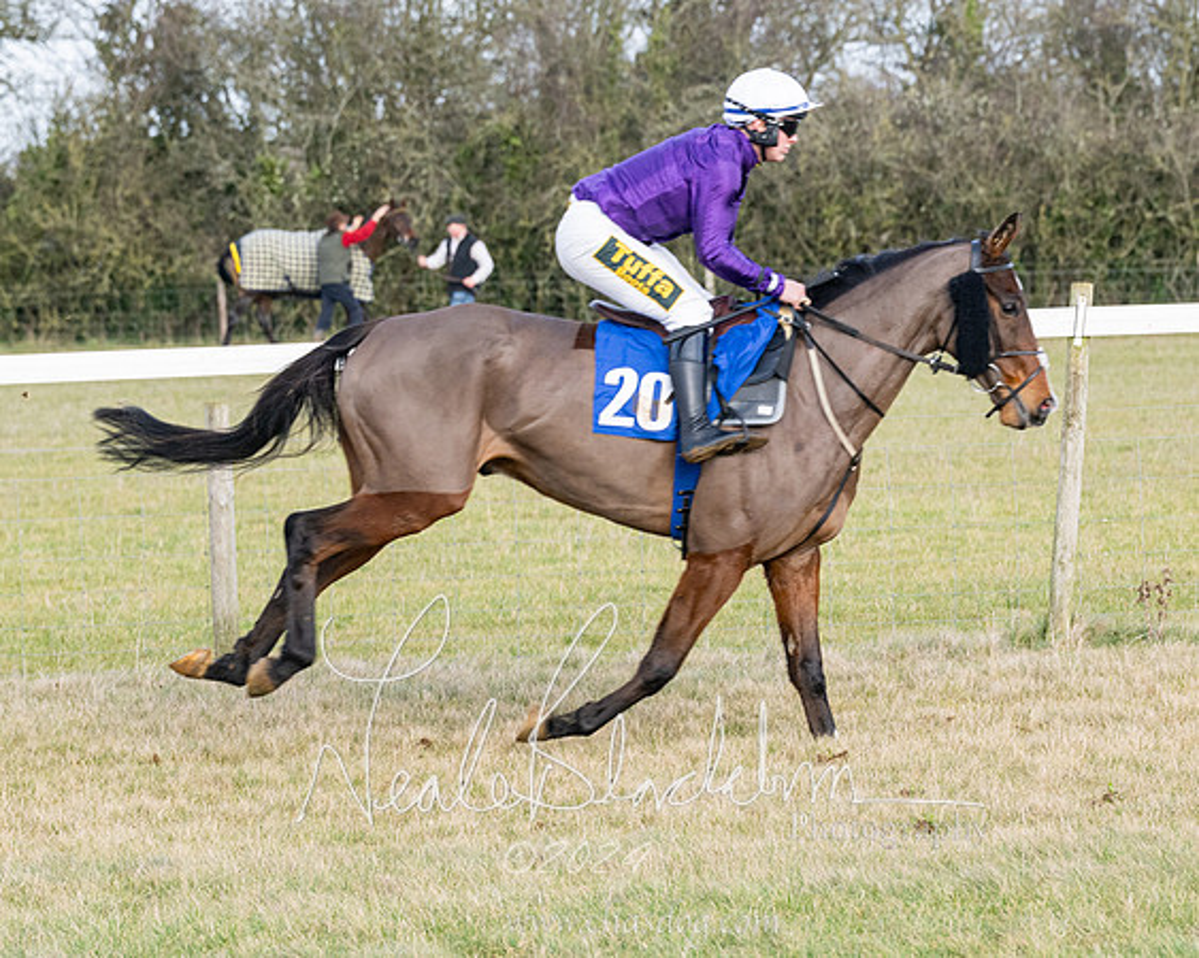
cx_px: 537
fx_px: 7385
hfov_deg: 9.3
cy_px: 531
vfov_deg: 7.4
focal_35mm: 208
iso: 400
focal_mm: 103
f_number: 5
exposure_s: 1/800
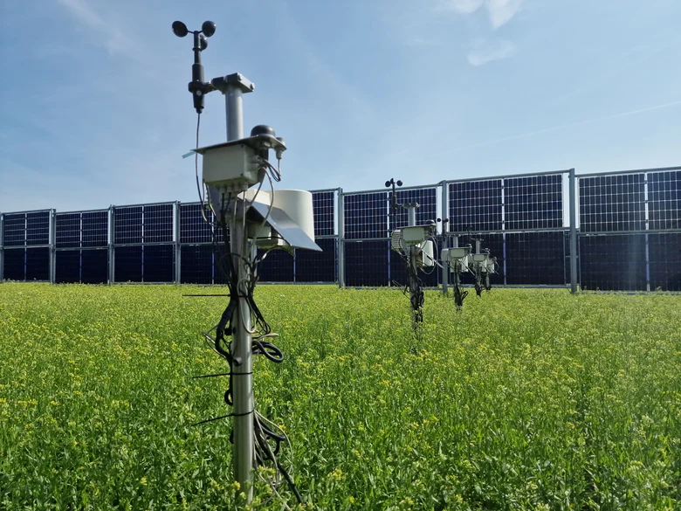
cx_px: 340
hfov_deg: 73.9
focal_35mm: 23
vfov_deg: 58.9
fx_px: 452
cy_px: 256
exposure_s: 1/16129
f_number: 1.8
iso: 50
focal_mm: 6.4
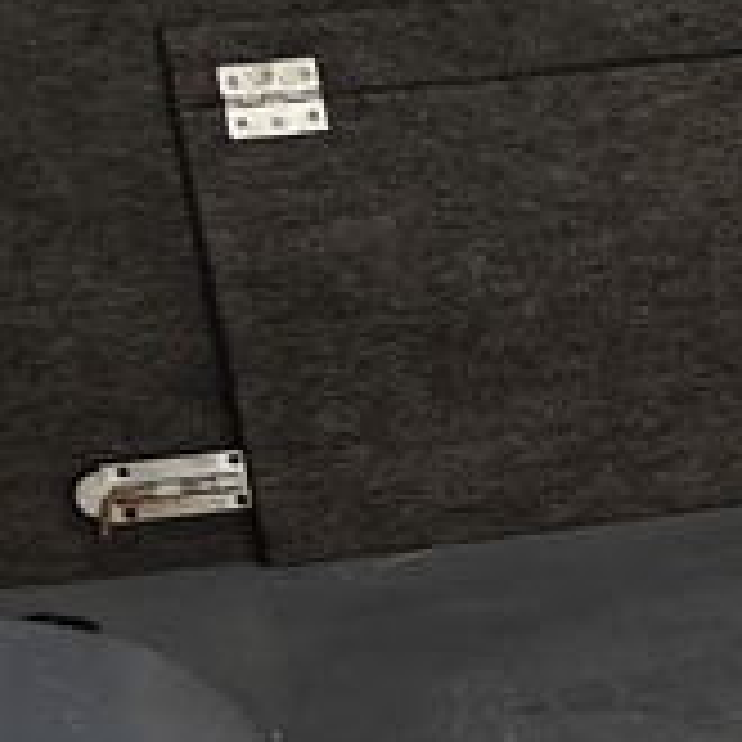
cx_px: 2446
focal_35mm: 185
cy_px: 850
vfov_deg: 9.3
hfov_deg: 7.8
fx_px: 4486
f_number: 1.8
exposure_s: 1/50
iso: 320
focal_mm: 5.59
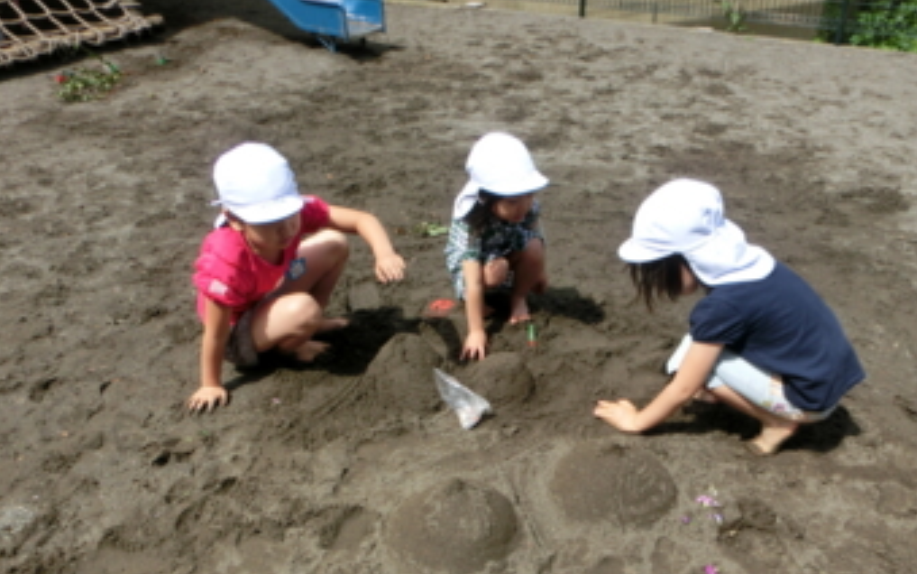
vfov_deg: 41.1
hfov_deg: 62.7
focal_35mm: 30
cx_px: 517
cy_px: 398
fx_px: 750
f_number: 3
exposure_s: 1/800
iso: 80
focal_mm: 4.24
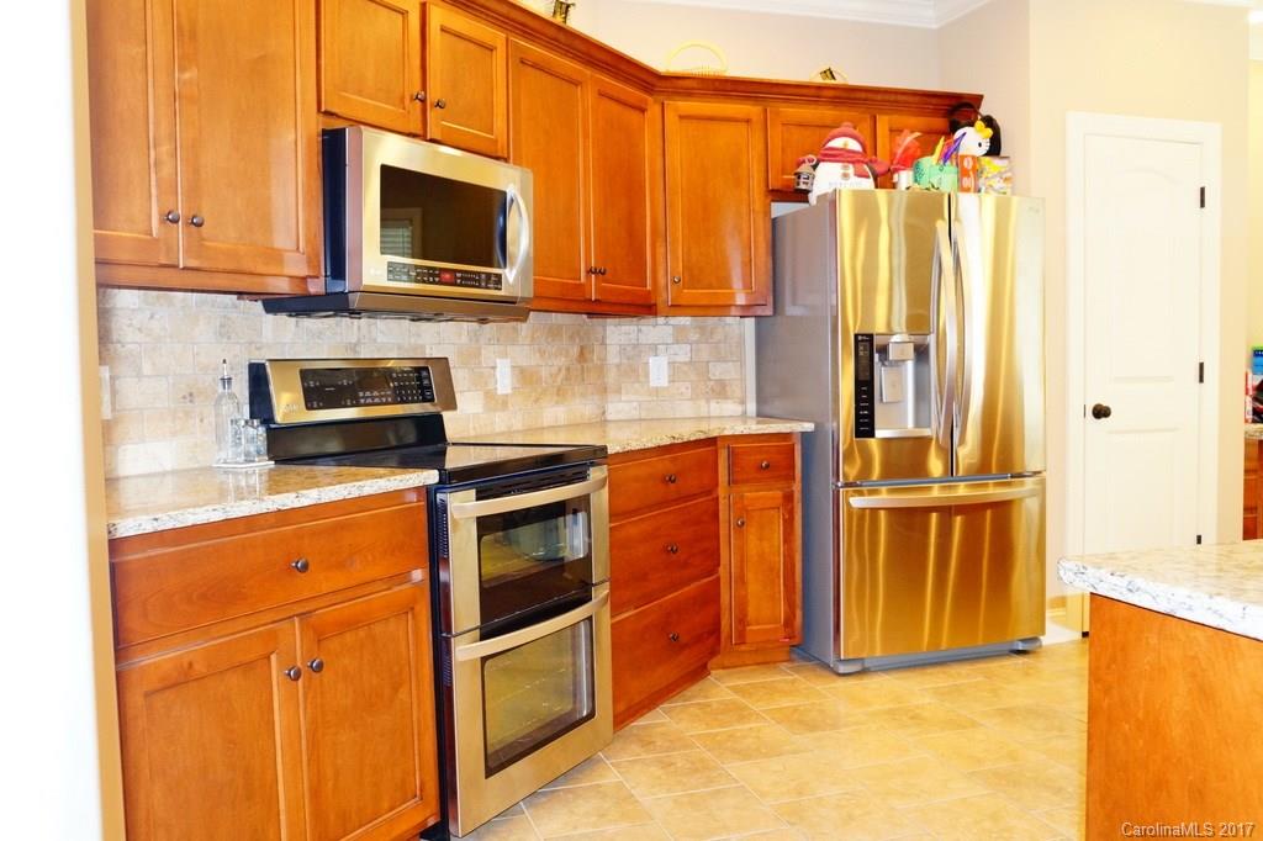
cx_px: 632
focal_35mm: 30
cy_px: 420
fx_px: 1052
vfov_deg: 43.6
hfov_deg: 61.9
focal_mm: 20
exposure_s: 1/80
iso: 1600
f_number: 4.5
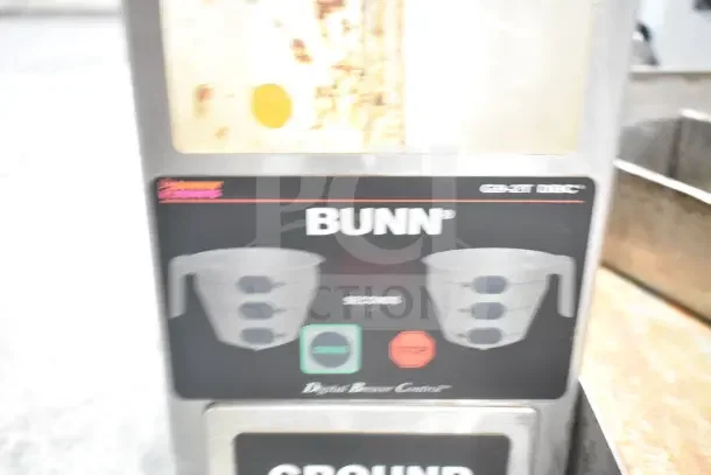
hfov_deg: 53.1
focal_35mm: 36
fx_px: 711
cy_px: 238
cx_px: 356
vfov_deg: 36.9
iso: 2500
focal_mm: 24
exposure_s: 1/40
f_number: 4
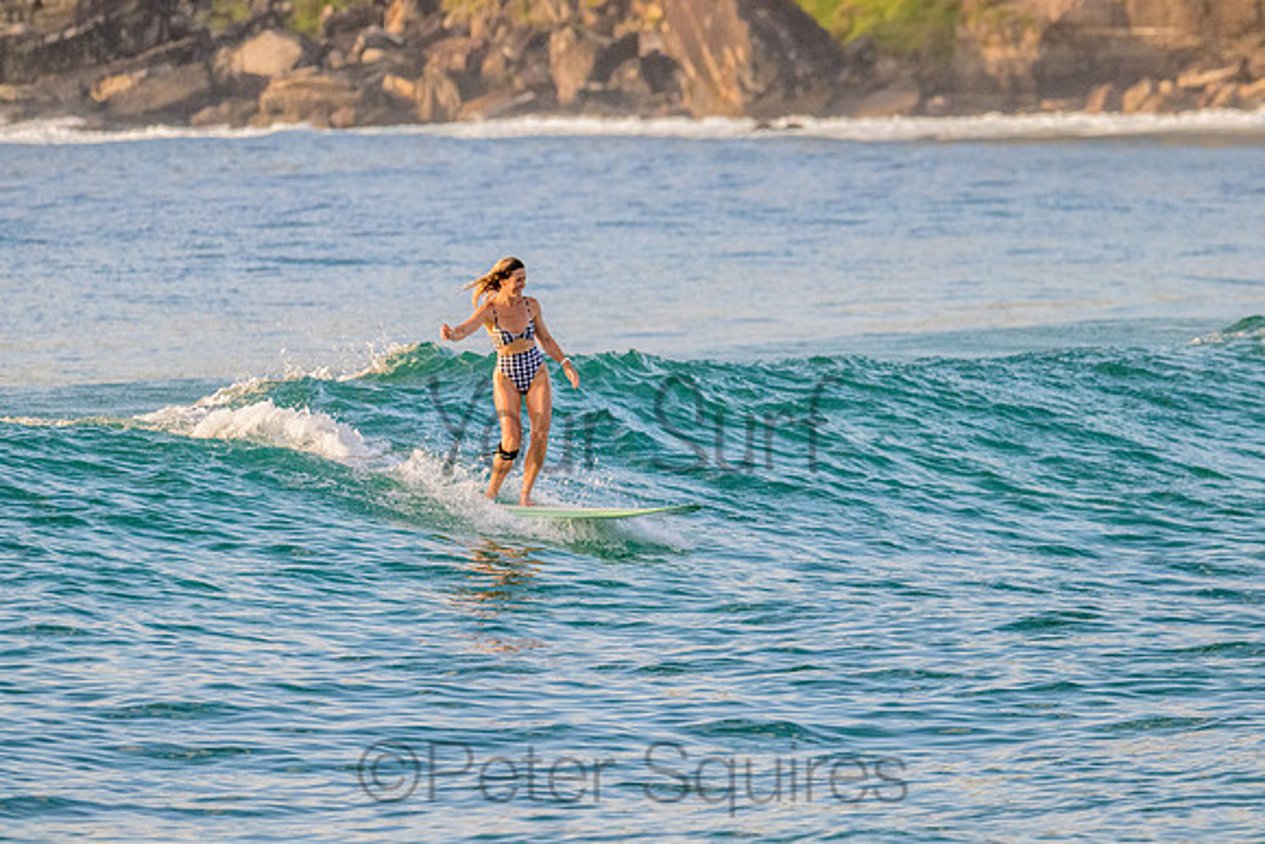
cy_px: 422
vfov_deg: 3.0
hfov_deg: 4.5
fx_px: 16167
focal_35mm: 460
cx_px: 632
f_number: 10
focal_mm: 460
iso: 2800
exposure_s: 1/2000
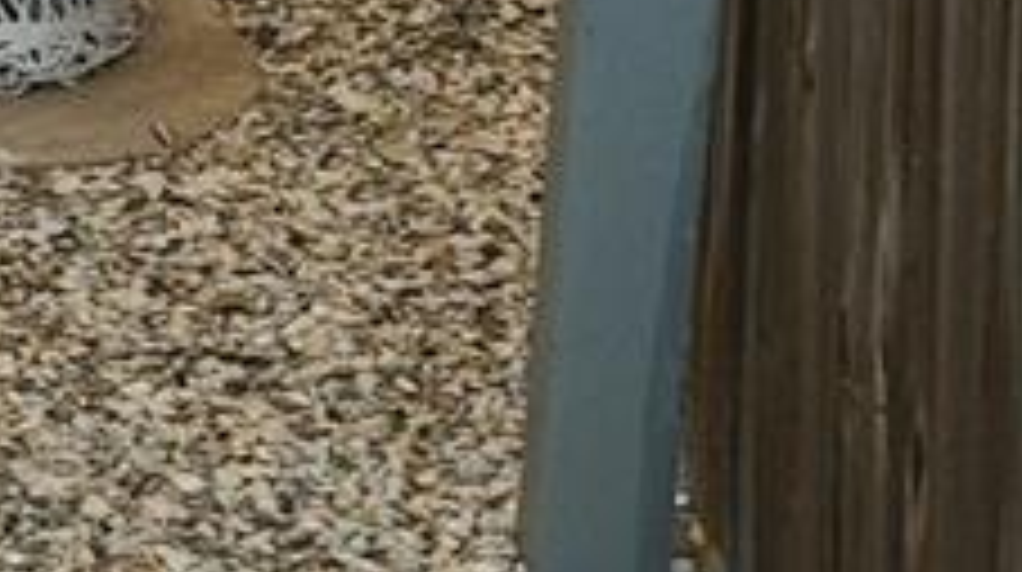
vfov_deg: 7.5
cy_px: -829
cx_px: -617
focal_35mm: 150
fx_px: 4060
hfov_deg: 13.3
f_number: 1.8
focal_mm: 5.4
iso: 160
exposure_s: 1/10
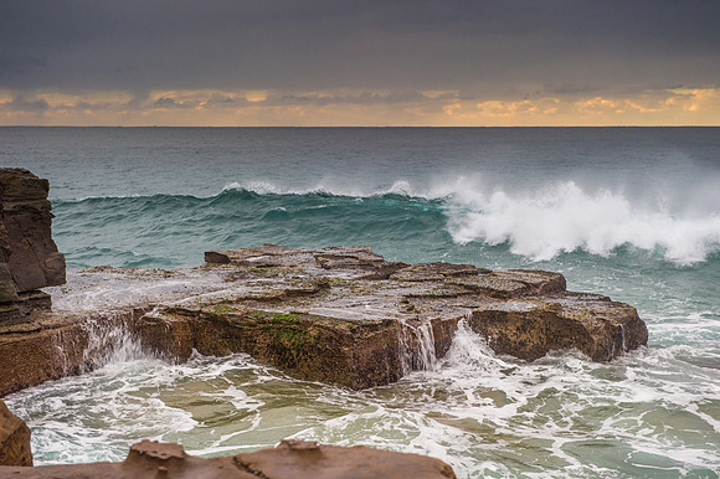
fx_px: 1432
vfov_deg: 19.0
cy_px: 240
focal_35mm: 72
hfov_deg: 28.2
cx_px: 360
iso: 1000
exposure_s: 1/50
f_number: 5.6
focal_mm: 70
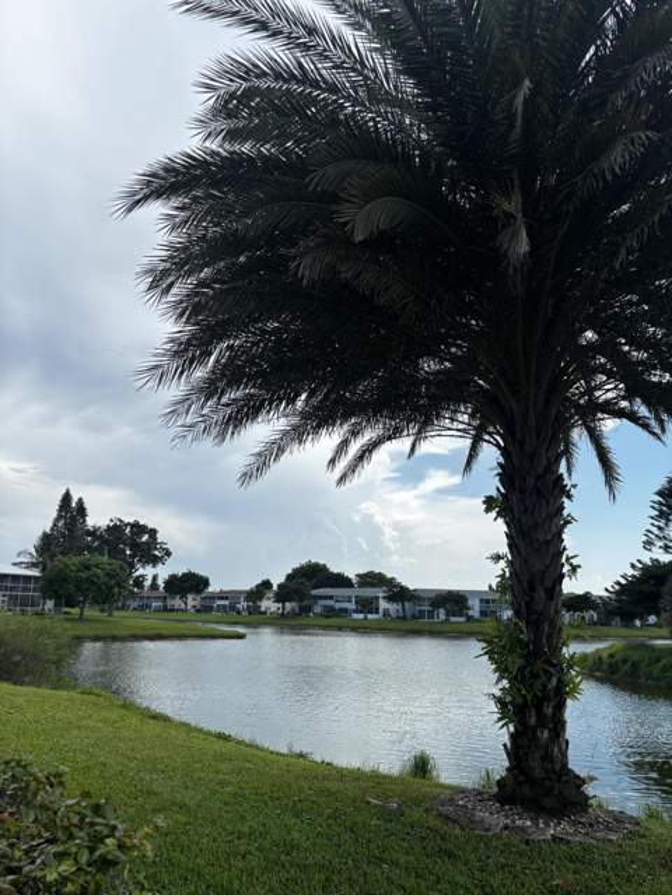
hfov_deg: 53.1
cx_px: 336
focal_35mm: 26
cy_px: 448
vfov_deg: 67.3
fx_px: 673
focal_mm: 5.96
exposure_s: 1/2778
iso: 50
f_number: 1.6
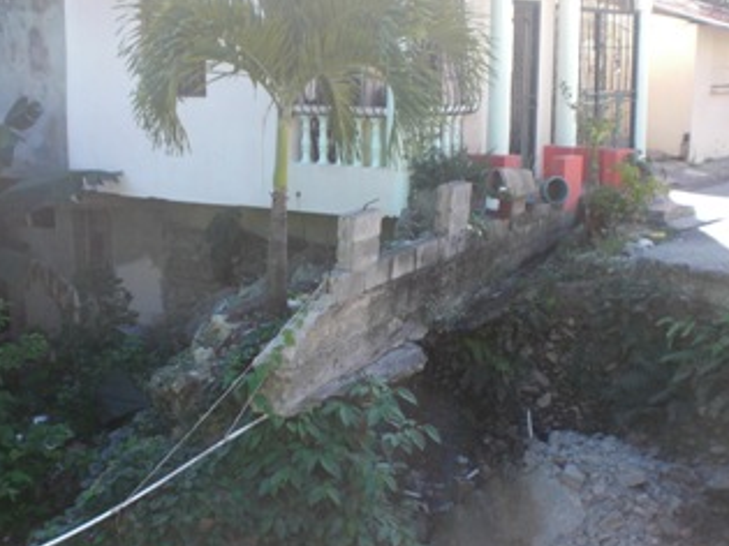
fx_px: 1137
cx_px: 361
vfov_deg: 26.9
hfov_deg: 35.6
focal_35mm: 54
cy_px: 333
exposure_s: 1/160
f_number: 3.1
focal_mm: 6.3
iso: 64
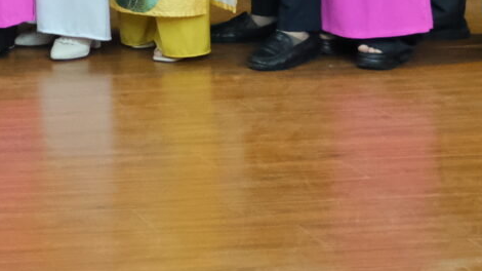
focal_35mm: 177
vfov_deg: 6.3
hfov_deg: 11.1
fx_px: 2261
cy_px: -557
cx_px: -478
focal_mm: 20.9
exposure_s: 1/40
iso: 3200
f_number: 4.2
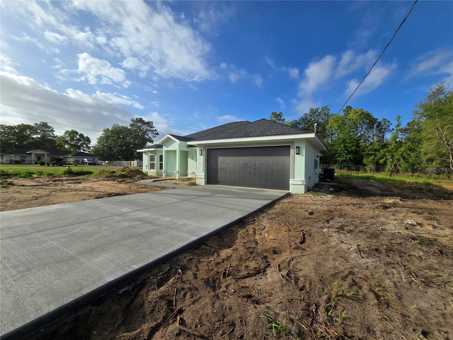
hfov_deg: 106.2
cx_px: 226
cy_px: 170
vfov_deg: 89.9
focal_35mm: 13
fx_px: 170
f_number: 2.2
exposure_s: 1/2820
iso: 50
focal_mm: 2.2
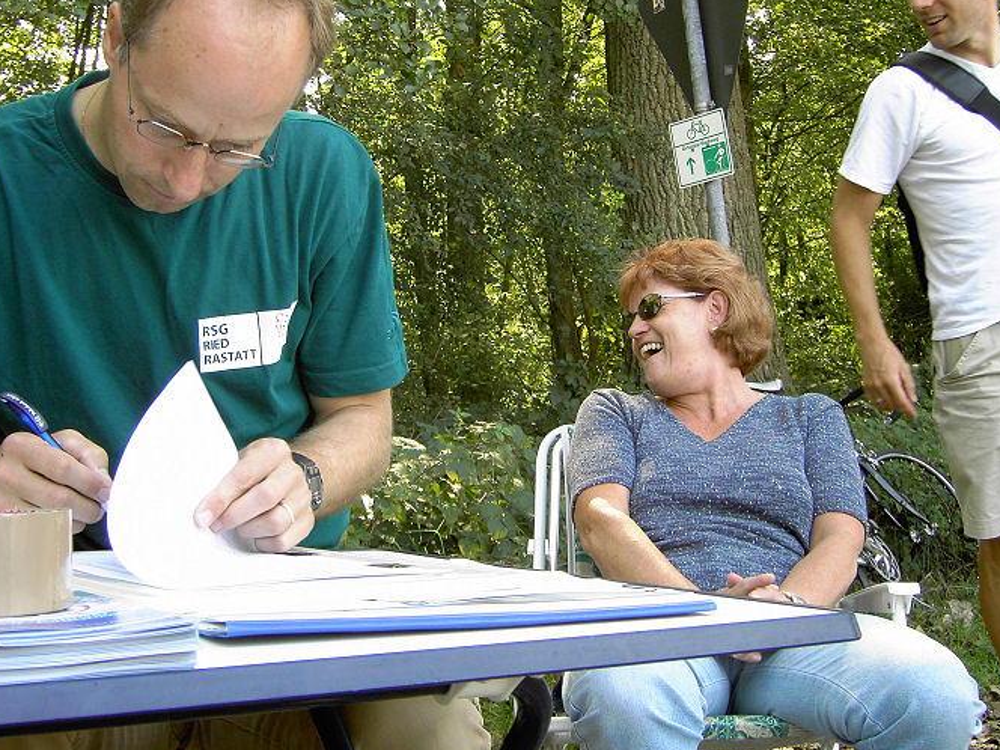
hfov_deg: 40.3
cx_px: 416
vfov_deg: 30.8
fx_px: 1358
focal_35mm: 47
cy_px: 322
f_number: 3.5
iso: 100
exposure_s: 1/80
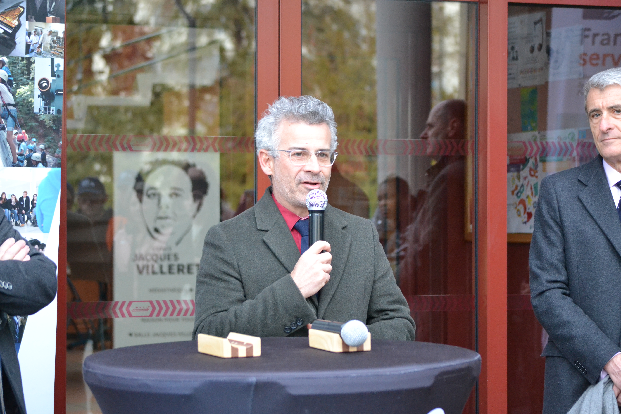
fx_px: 1811
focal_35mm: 105
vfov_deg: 13.0
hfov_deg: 19.5
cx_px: 310
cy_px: 207
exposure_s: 1/500
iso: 2200
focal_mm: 70
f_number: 4.2
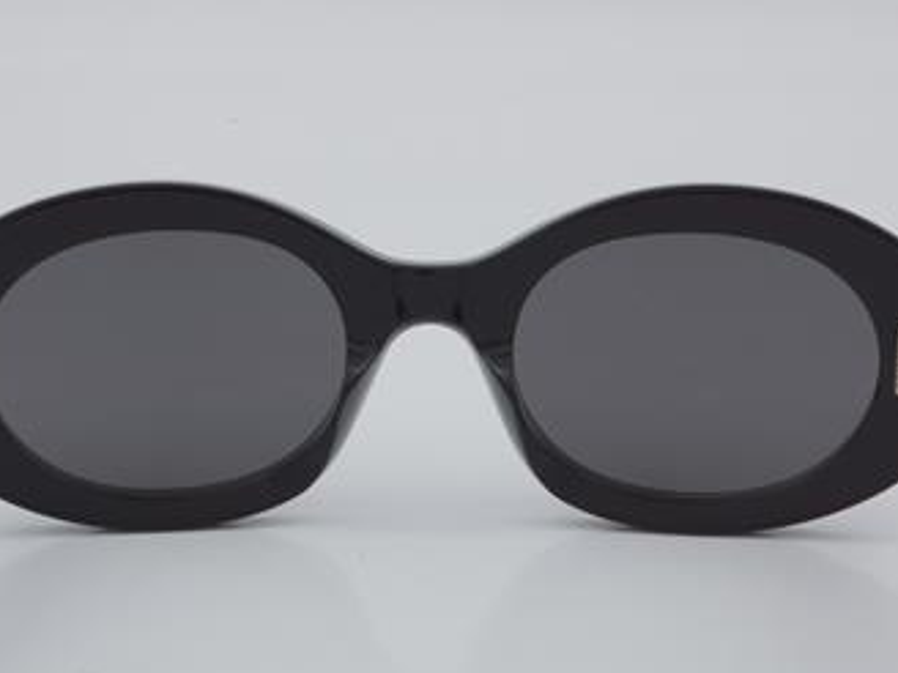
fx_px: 2506
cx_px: 435
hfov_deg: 20.3
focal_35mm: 97
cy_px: 326
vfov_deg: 15.3
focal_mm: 55
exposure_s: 1/4
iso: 100
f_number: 32
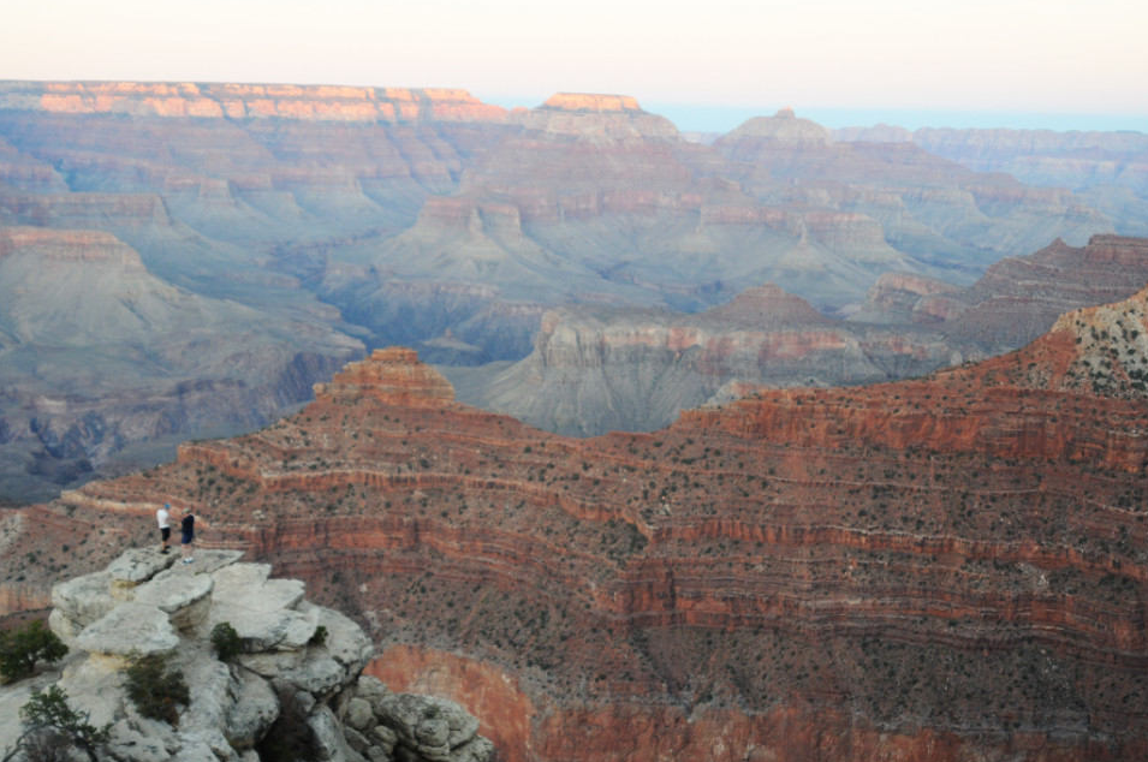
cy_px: 394
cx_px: 581
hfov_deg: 44.6
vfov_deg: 30.4
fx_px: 1401
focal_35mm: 44
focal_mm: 28
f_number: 4.5
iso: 640
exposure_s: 1/100
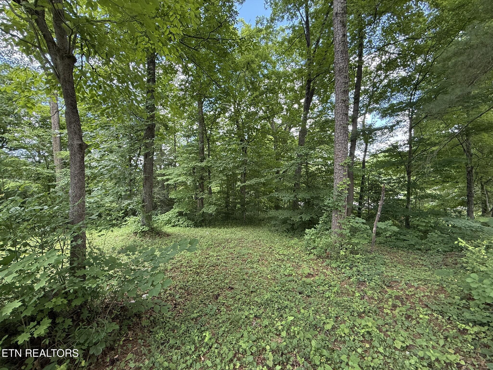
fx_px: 199
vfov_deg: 85.7
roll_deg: +0.9
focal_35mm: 14
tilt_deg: -0.4
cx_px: 246
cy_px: 185
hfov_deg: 102.1
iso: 125
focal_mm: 2.22
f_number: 2.2
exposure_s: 1/99
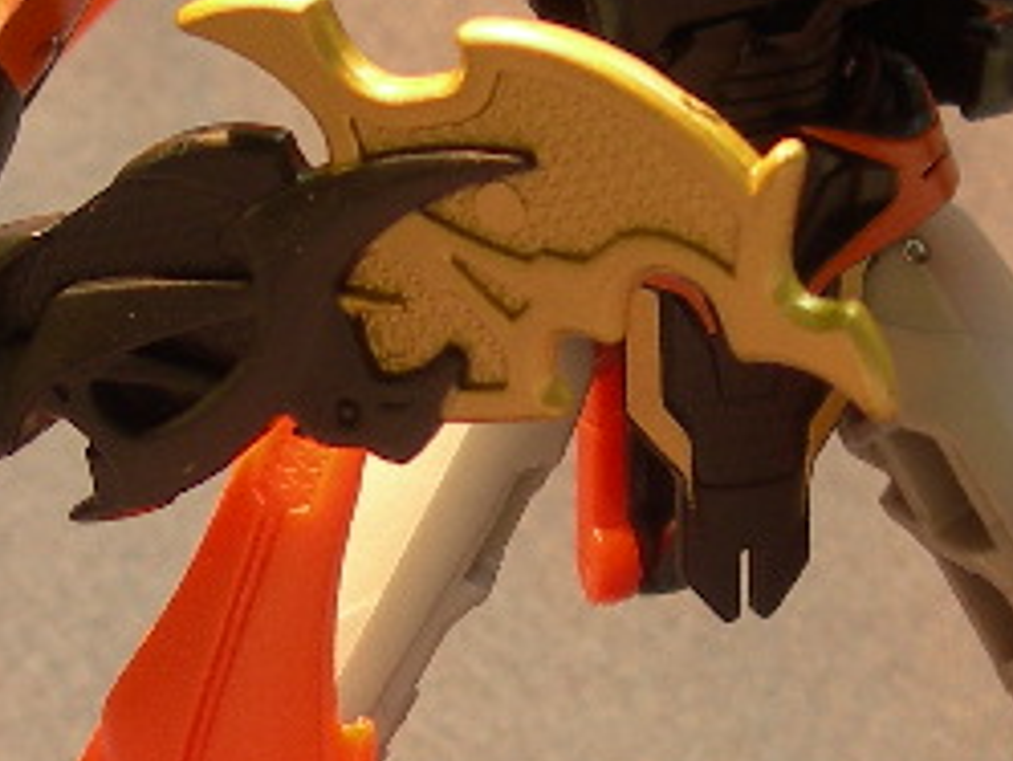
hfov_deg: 12.6
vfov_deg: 9.5
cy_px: 586
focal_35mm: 156
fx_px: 4567
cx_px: 639
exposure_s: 1/10.5
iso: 50
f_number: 2.8
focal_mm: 7.8
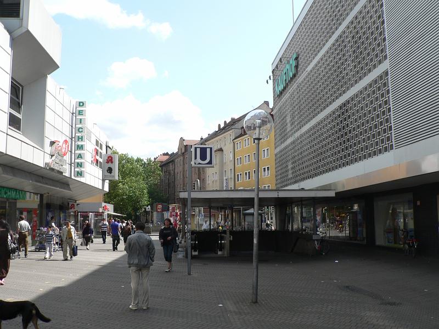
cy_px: 164
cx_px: 220
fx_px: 457
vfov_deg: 39.7
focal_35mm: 36
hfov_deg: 51.4
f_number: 4.5
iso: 80
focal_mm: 6
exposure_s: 1/400
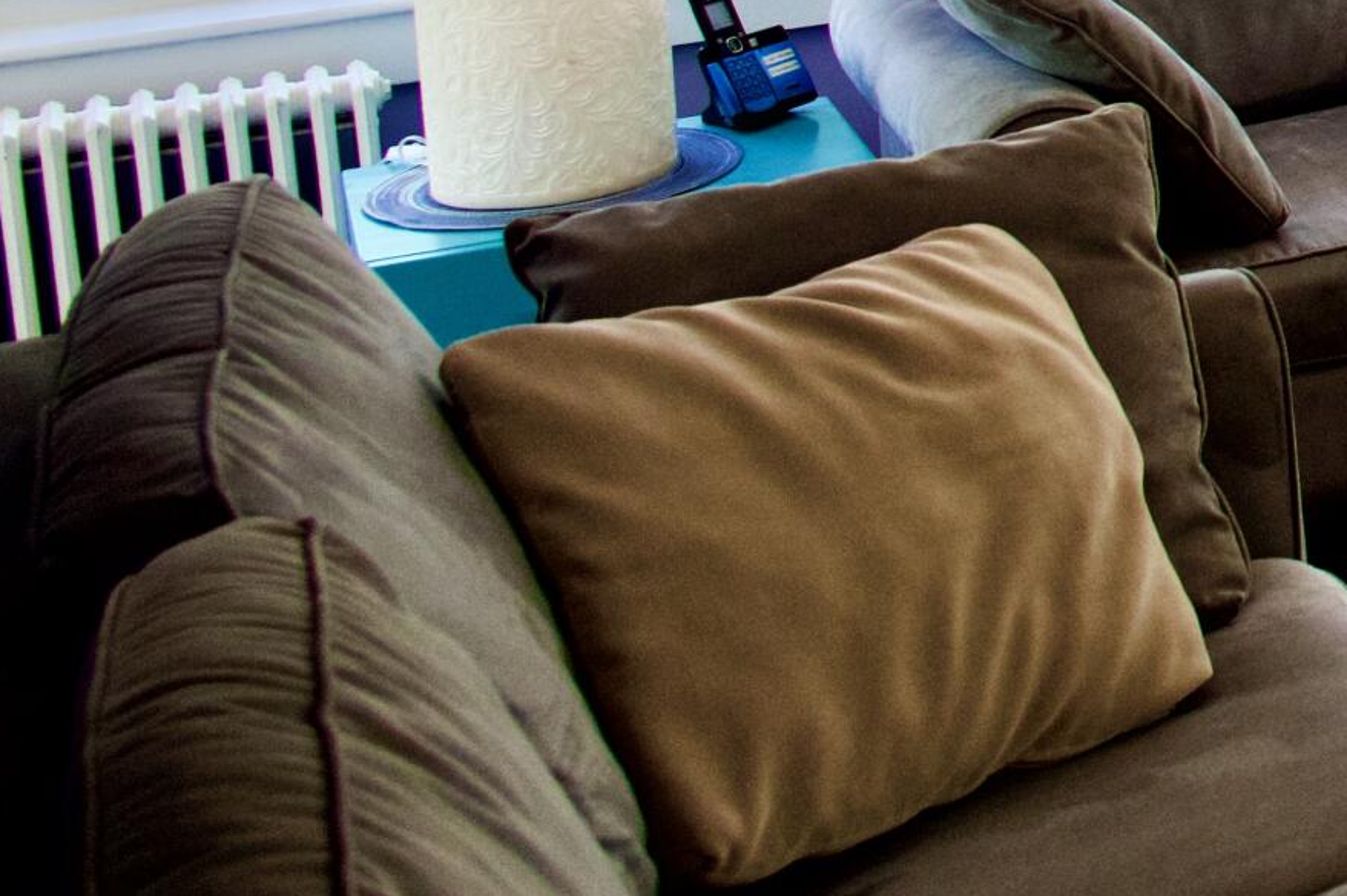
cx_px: 2200
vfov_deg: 15.7
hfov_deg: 20.1
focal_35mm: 82
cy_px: -320
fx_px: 3066
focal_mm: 24
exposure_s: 1/250
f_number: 4
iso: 320
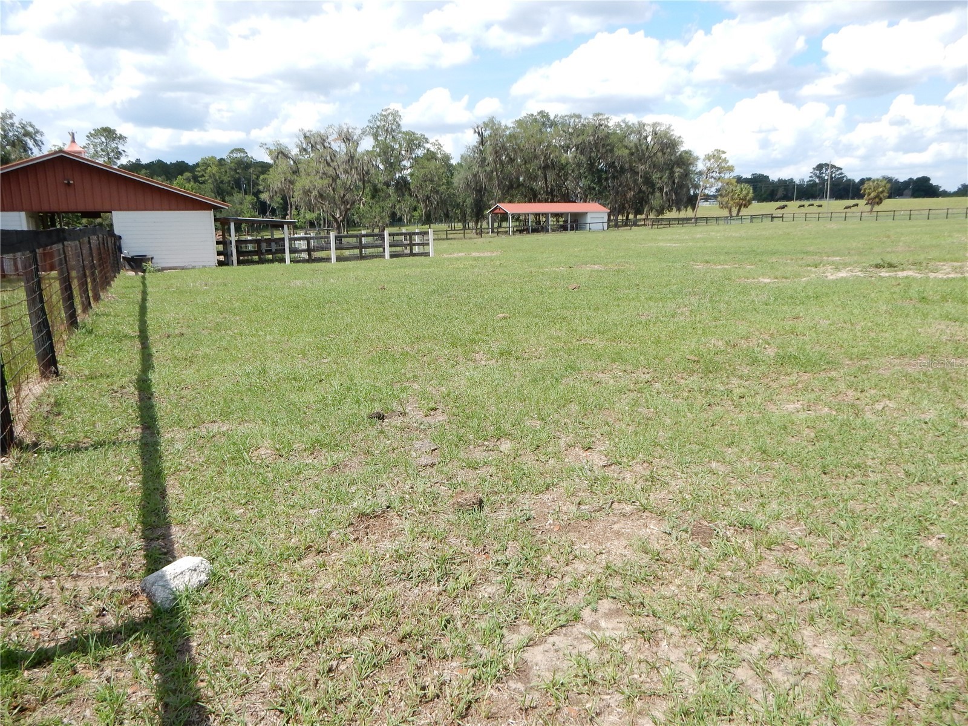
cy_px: 363
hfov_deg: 69.4
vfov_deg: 54.9
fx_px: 699
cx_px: 484
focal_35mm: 25
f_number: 3.7
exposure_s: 1/1600
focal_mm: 4.5
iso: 125
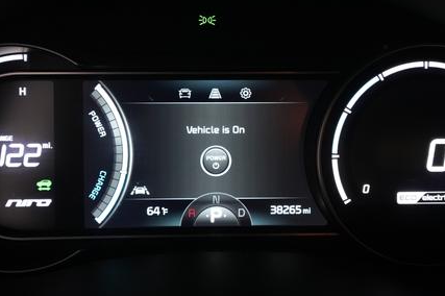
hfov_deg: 46.4
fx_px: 519
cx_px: 215
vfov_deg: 31.8
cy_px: 129
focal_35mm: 42
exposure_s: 1/100
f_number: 4.5
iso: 3200
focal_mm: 28
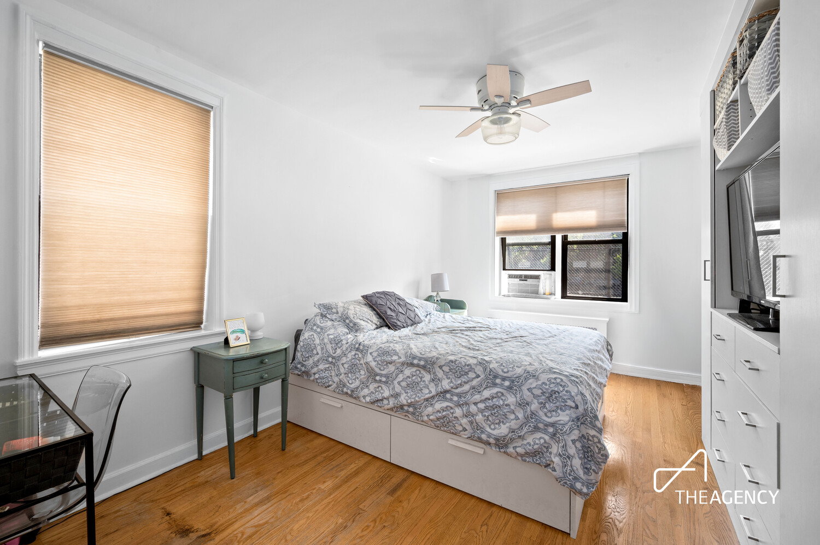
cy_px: 272
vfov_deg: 81.1
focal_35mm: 14
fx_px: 319
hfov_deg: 104.3
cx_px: 410
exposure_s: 1/2
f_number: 11
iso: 320
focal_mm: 14
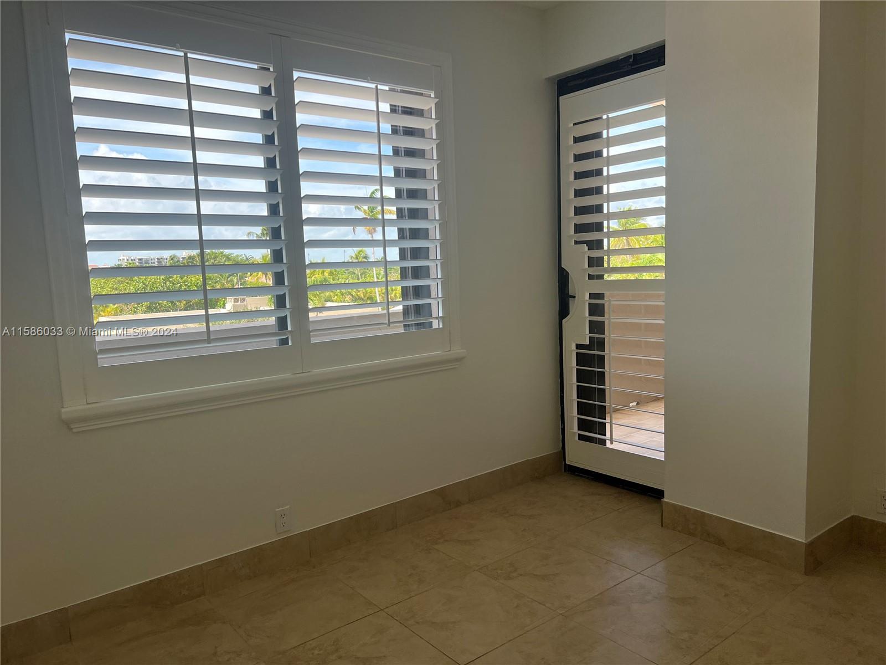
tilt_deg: -6.1
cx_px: 443
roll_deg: +1.9
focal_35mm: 26
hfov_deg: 67.3
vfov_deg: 53.1
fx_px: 665
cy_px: 332
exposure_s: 1/362
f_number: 1.5
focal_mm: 5.7
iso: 50
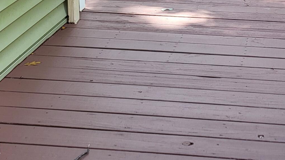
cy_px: -140
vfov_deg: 12.9
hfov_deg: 25.1
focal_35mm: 84
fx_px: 635
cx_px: 205
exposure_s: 1/252
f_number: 1.8
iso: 40
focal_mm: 5.4
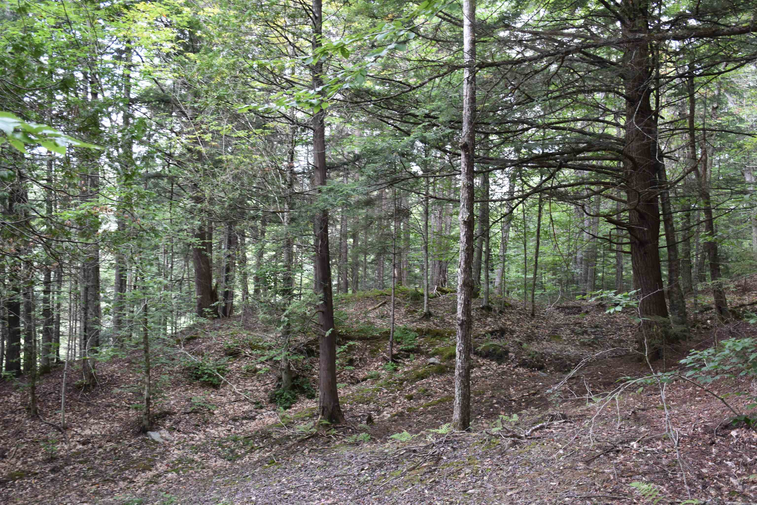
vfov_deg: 36.9
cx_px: 378
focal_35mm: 36
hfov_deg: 53.1
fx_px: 757
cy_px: 252
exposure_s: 1/100
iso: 800
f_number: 5
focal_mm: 24
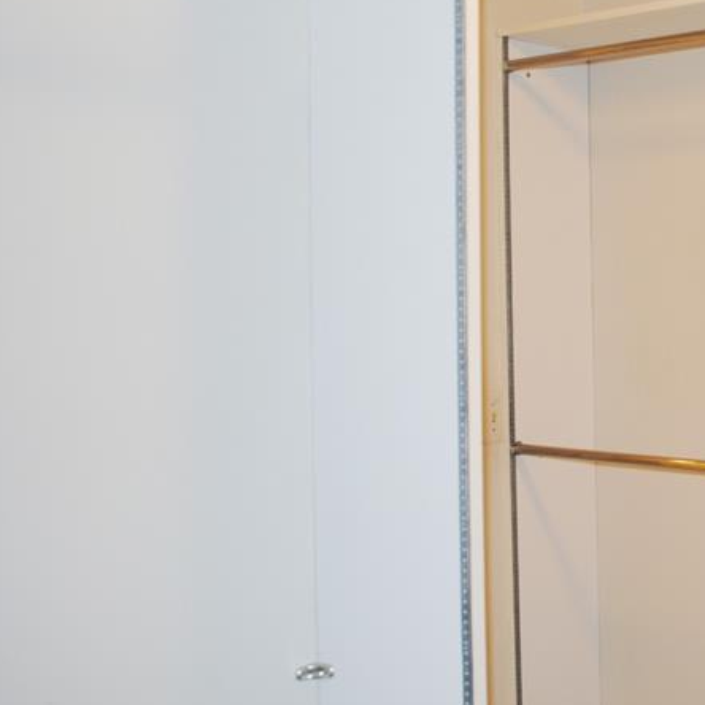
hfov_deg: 29.4
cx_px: 751
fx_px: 1221
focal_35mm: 53
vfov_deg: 32.2
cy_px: 318
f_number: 3.5
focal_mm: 18
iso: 200
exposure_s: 1/60
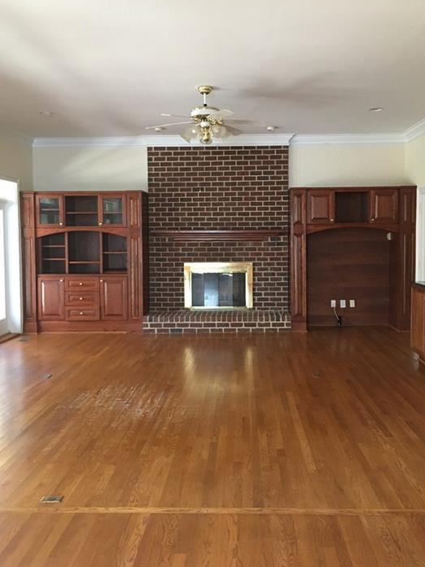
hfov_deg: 44.2
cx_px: 221
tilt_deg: -2.4
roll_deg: +0.1
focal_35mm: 32
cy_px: 267
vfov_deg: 56.8
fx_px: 524
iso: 80
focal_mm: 4.15
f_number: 2.2
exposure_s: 1/10
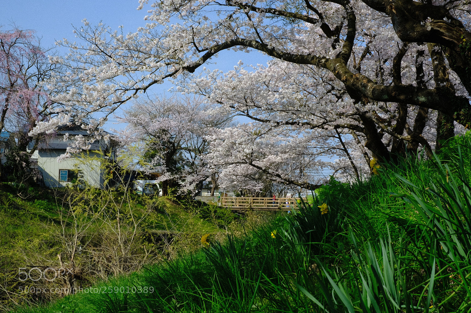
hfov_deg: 37.5
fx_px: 693
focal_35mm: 53
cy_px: 156
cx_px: 236
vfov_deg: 25.5
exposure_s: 1/100
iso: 200
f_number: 16
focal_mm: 35
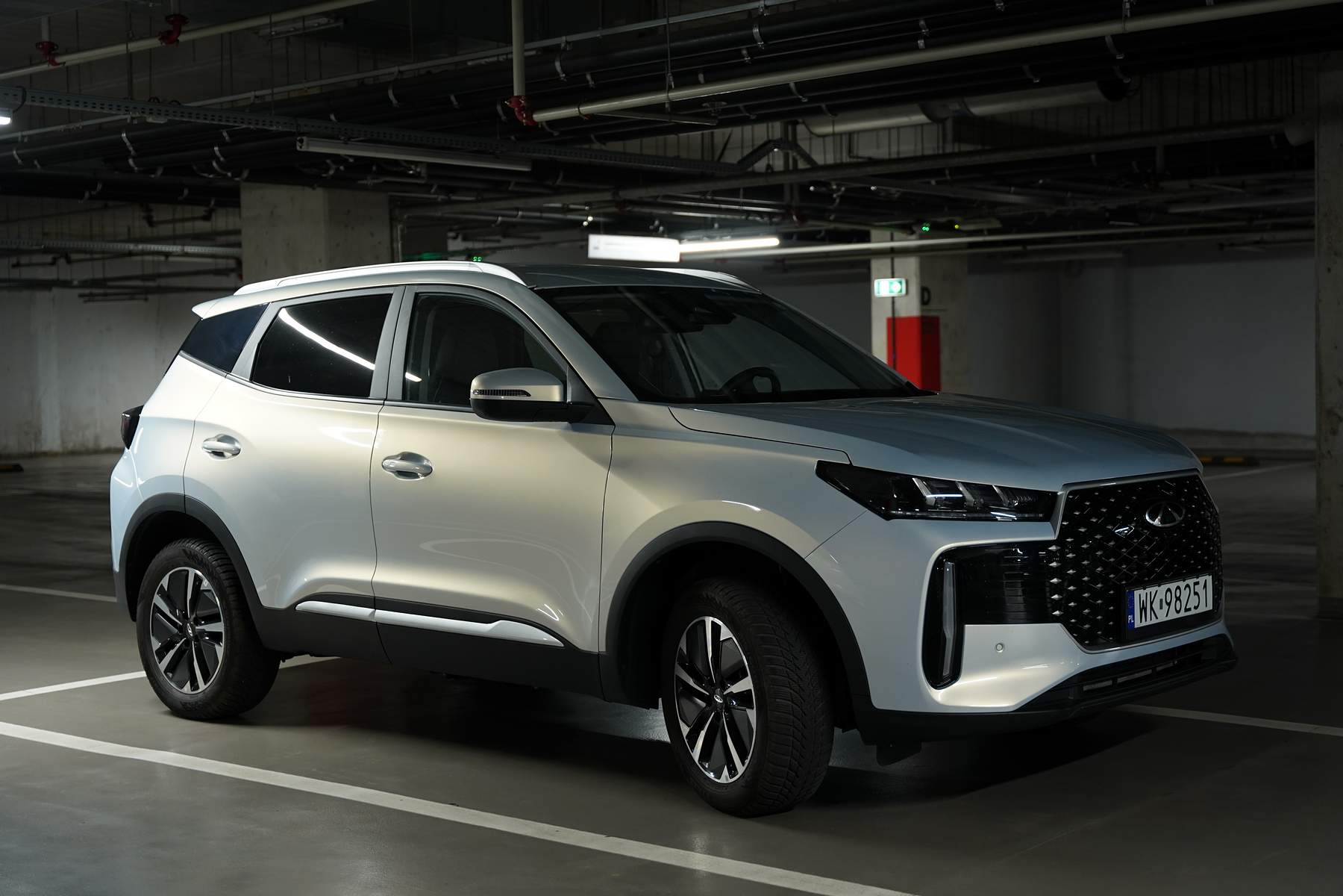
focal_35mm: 49
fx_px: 1817
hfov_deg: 40.6
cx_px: 672
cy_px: 448
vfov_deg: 27.7
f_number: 2.8
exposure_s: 1/50
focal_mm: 48.7
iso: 1600
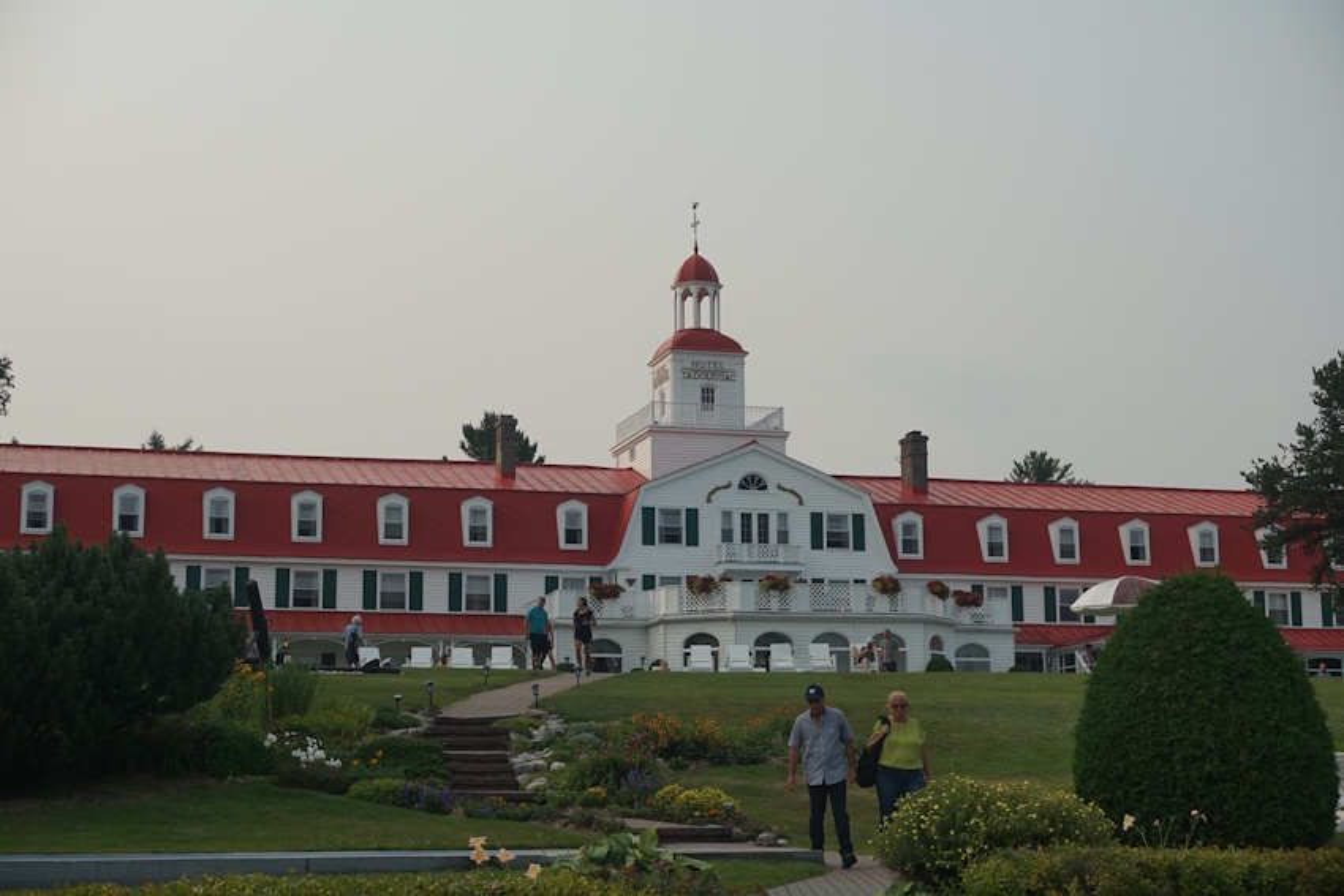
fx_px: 2166
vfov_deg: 23.4
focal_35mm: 58
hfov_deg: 34.5
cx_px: 672
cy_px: 448
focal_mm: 39
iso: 100
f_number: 8
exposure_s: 1/320
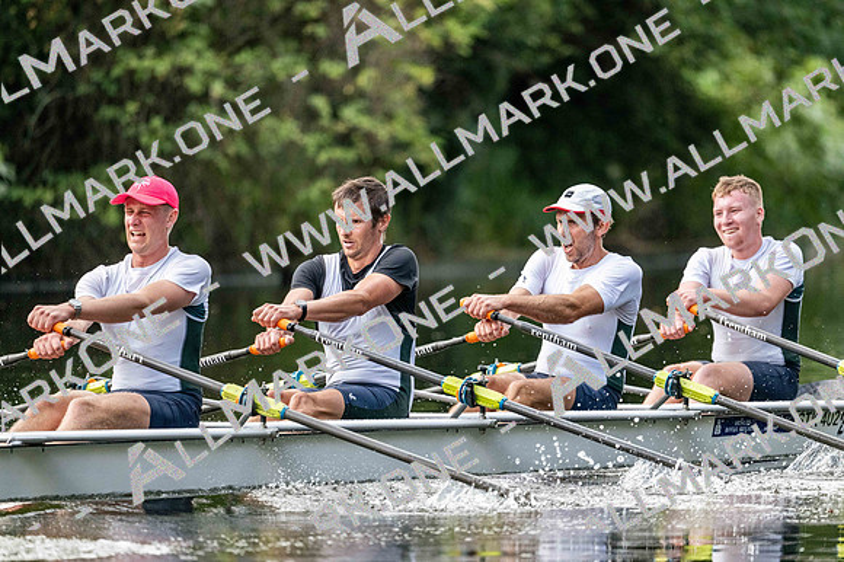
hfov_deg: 5.2
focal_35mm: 400
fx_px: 9374
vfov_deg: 3.4
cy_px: 281
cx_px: 422
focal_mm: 400
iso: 2200
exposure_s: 1/2500
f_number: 4.5
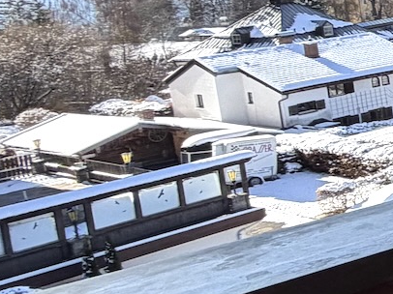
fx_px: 783
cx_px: 940
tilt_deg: -7.4
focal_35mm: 69
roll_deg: +2.3
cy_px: 23
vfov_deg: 20.8
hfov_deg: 15.3
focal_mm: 2.22
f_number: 2.2
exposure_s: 1/770
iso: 32
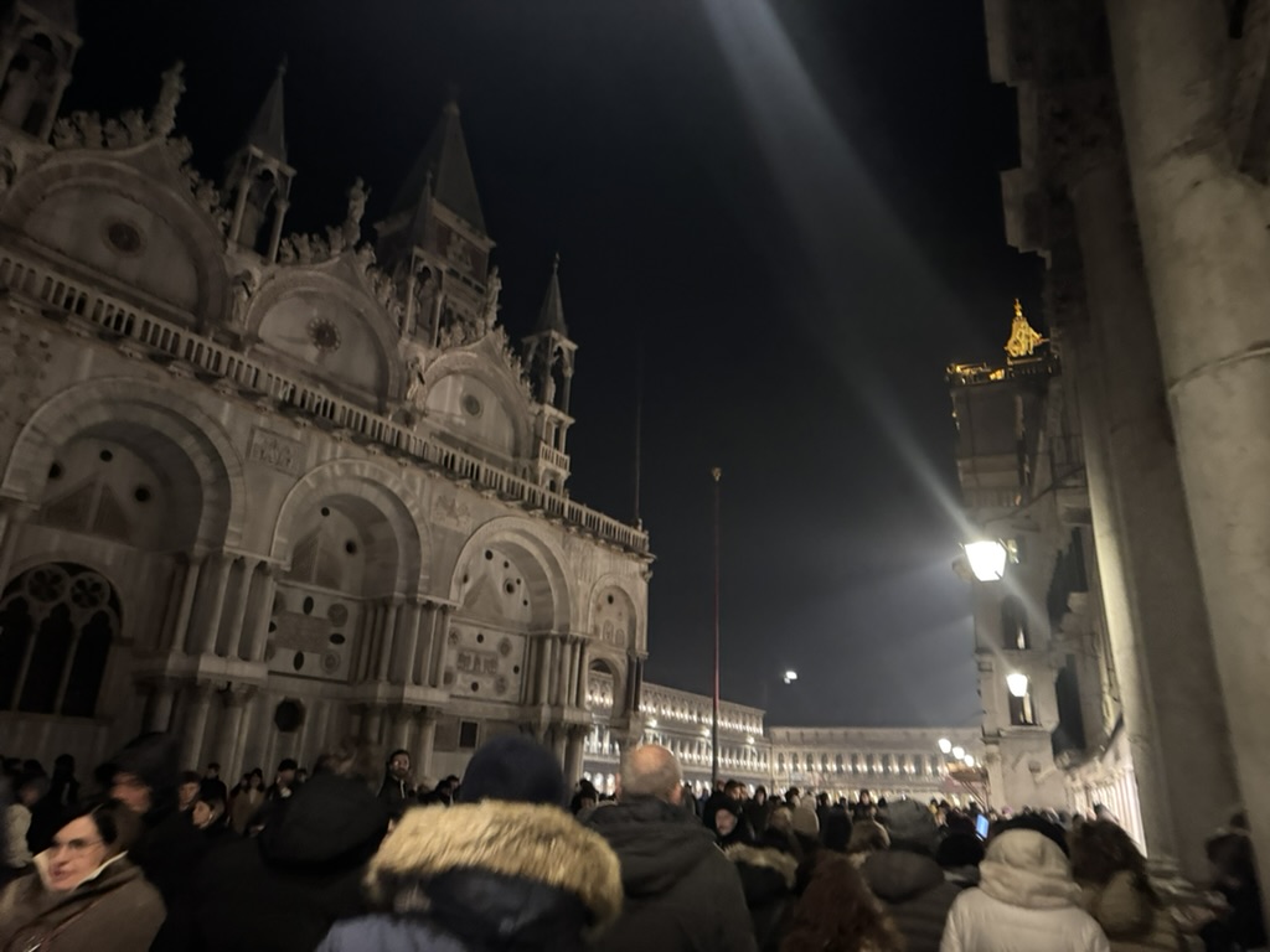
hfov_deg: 71.6
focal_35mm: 24
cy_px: 476
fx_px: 881
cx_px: 635
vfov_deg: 56.8
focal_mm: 6.76
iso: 1600
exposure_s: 1/25
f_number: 1.78
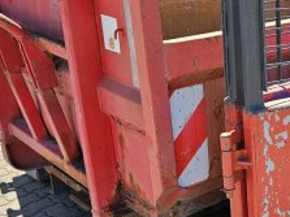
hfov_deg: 27.1
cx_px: 315
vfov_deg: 22.2
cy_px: 133
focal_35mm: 66
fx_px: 553
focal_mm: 5.4
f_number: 1.8
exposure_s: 1/2000
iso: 80
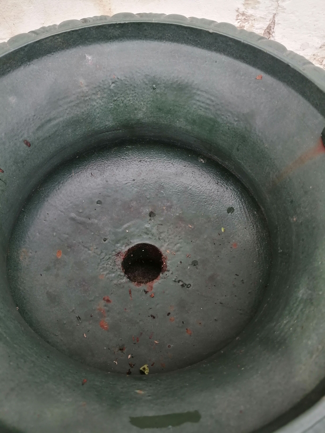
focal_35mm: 26
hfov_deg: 53.1
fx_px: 325
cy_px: 216
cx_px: 162
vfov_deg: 67.3
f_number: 1.8
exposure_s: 1/50
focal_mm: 3.64
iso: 80
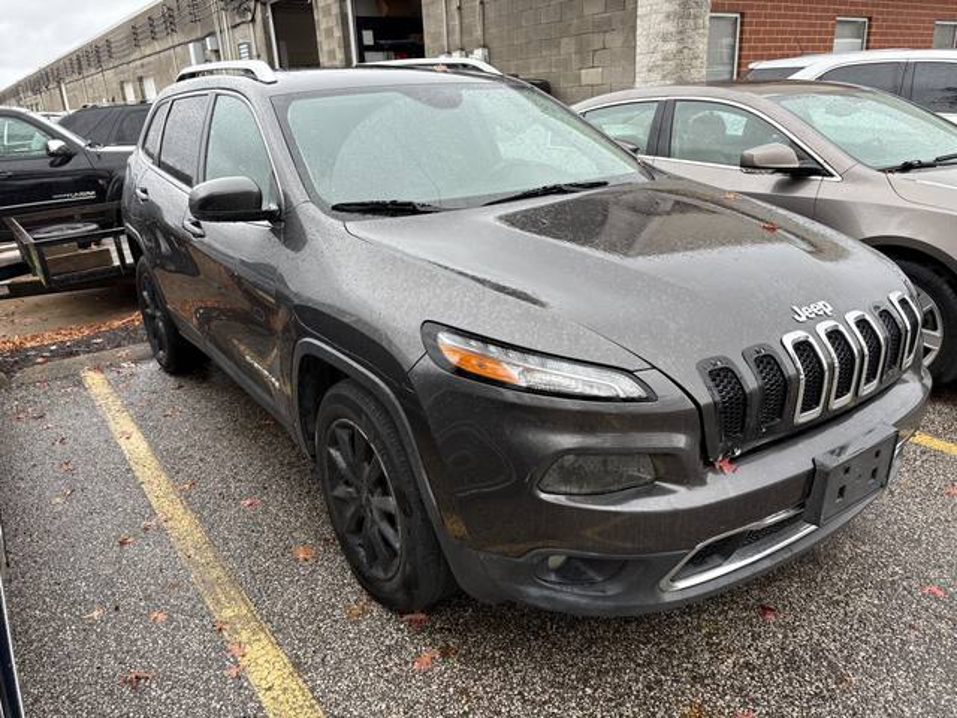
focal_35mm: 26
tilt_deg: -18.6
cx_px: 478
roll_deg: +2.9
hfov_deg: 67.3
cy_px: 359
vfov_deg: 53.1
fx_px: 719
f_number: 1.6
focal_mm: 5.96
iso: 40
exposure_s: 1/122
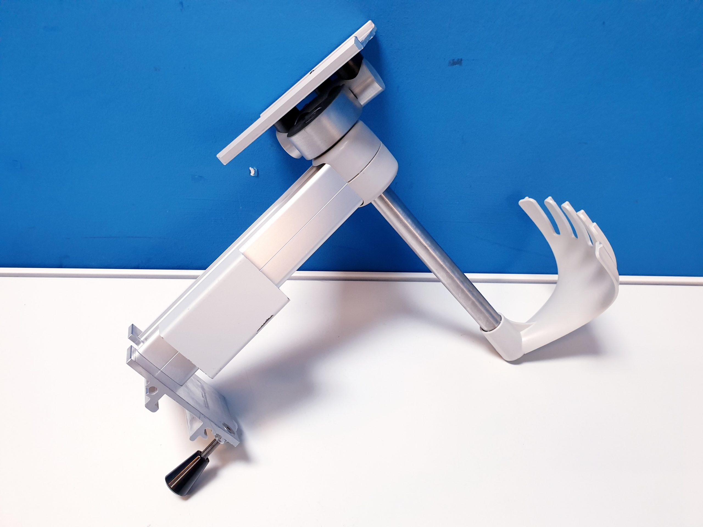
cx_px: 352
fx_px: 528
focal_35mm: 26
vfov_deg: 53.1
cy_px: 264
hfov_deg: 67.3
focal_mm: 4.3
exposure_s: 1/50
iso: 200
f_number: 2.4
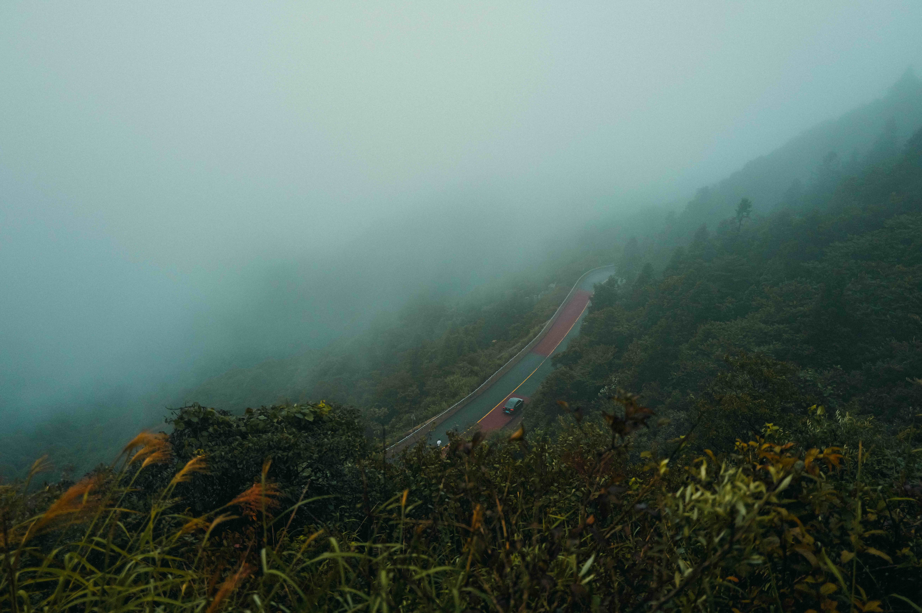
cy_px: 306
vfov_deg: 46.4
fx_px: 717
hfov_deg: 65.5
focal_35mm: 28
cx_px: 461
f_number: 2
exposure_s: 1/3200
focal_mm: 28
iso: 800
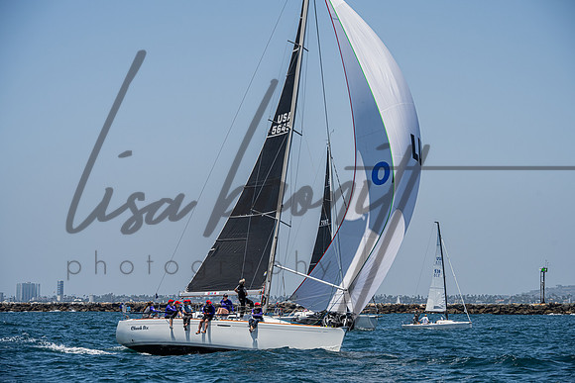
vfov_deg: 10.8
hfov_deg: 16.2
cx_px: 288
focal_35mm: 127
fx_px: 2026
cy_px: 192
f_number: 8
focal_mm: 125
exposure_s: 1/2000
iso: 400
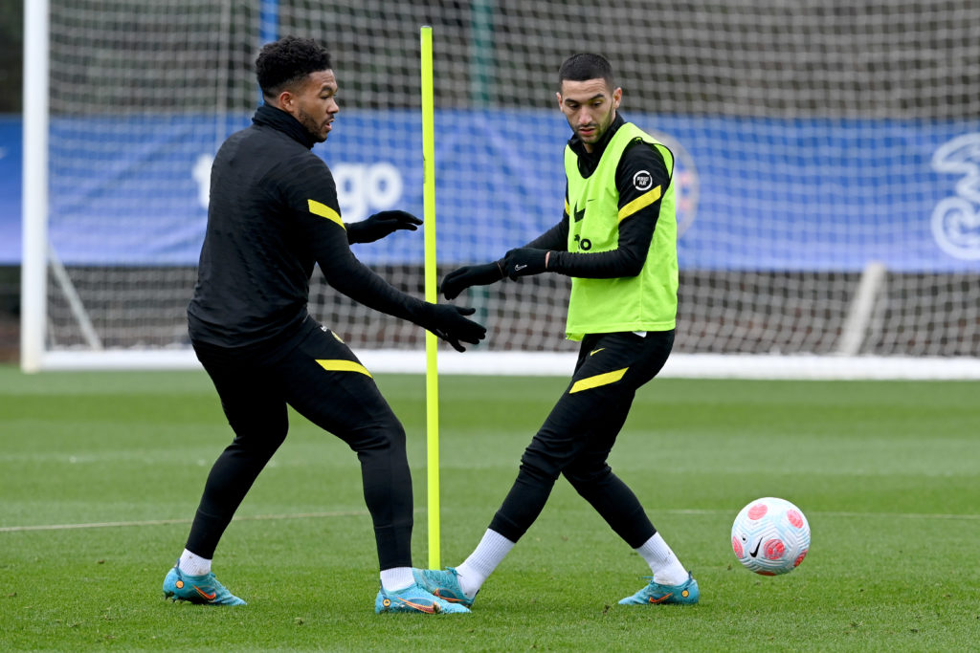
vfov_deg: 3.4
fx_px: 10890
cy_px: 326
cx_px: 490
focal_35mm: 400
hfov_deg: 5.2
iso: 1000
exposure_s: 1/2000
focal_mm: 400
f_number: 5.6
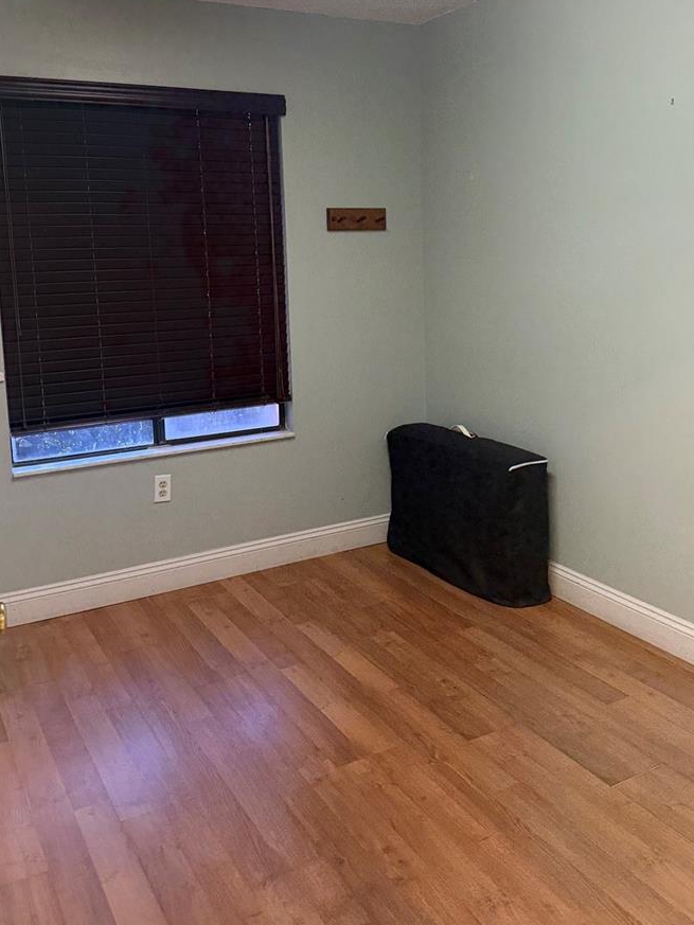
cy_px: 356
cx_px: 372
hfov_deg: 42.9
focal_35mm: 33
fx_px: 882
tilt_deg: -8.5
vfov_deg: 54.8
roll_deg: +1.4
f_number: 1.78
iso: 400
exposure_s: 1/60
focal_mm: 6.76
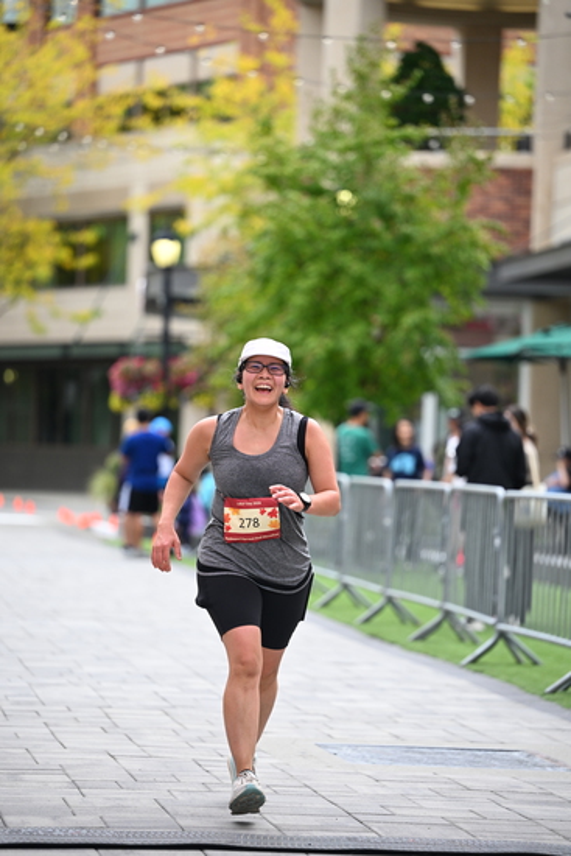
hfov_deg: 9.8
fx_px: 3328
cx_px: 286
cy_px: 428
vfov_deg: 14.6
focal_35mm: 140
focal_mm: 140
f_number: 2.8
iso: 640
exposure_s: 1/2000
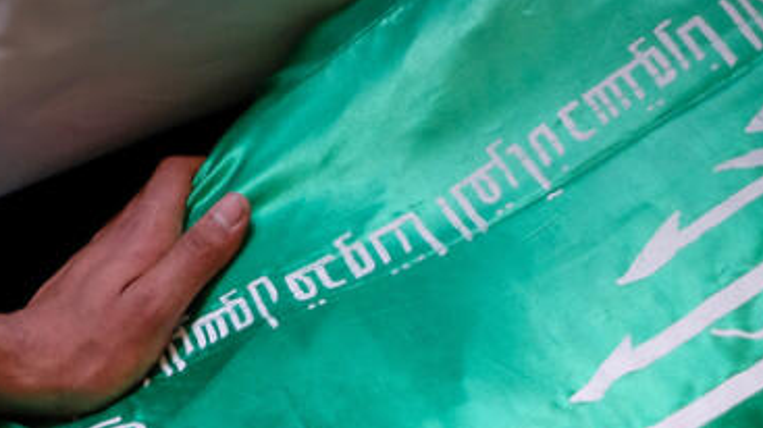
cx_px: 380
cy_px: 636
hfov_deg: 21.4
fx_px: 2022
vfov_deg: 11.6
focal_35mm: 100
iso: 320
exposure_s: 1/160
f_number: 2
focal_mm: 23
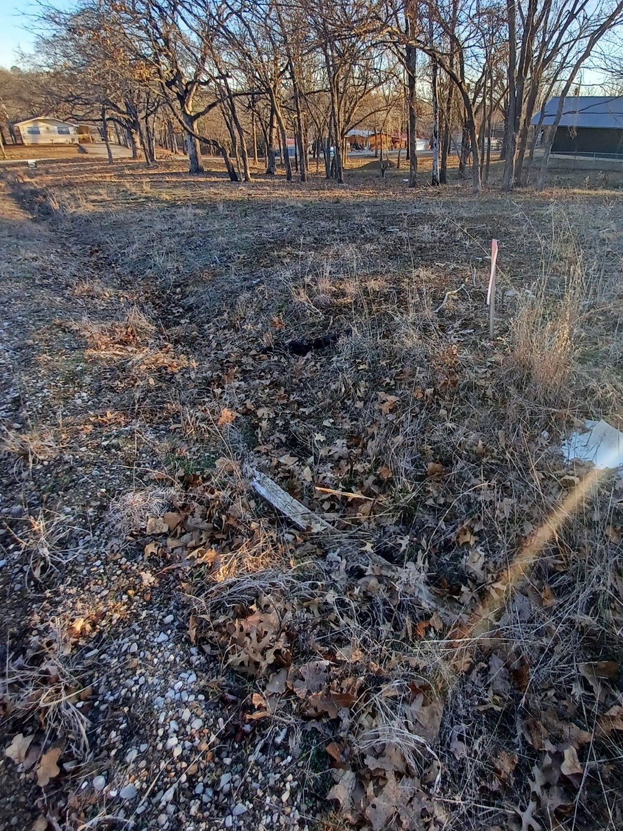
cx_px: 403
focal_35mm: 18
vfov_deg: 86.7
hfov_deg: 70.0
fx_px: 432
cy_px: 334
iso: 40
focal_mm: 1.42
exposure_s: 1/202
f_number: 2.2
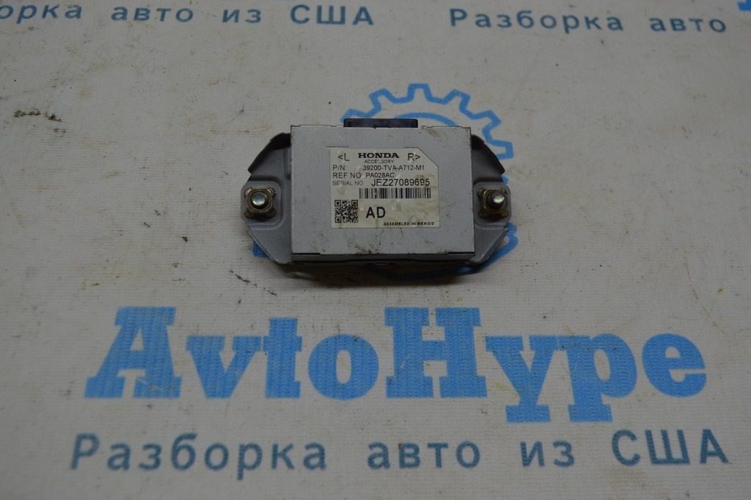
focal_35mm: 40
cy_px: 250
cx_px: 376
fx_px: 844
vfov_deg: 33.0
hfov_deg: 48.0
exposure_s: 1/60
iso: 200
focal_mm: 27
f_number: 5.6
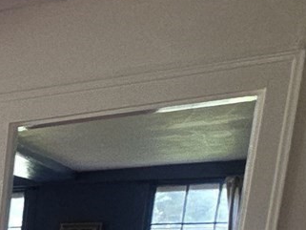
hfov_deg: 15.9
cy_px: 429
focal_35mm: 83
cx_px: -368
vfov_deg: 15.1
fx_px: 734
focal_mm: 2.2
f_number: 1.9
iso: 80
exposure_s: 1/60
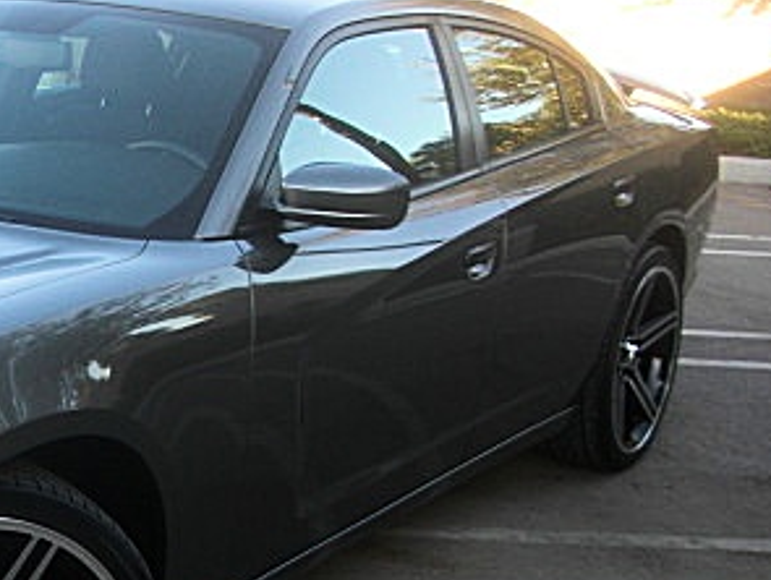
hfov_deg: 23.8
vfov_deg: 18.8
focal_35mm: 78
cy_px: 444
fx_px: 1739
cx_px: -26
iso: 50
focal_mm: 6.3
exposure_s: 1/80
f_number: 2.8
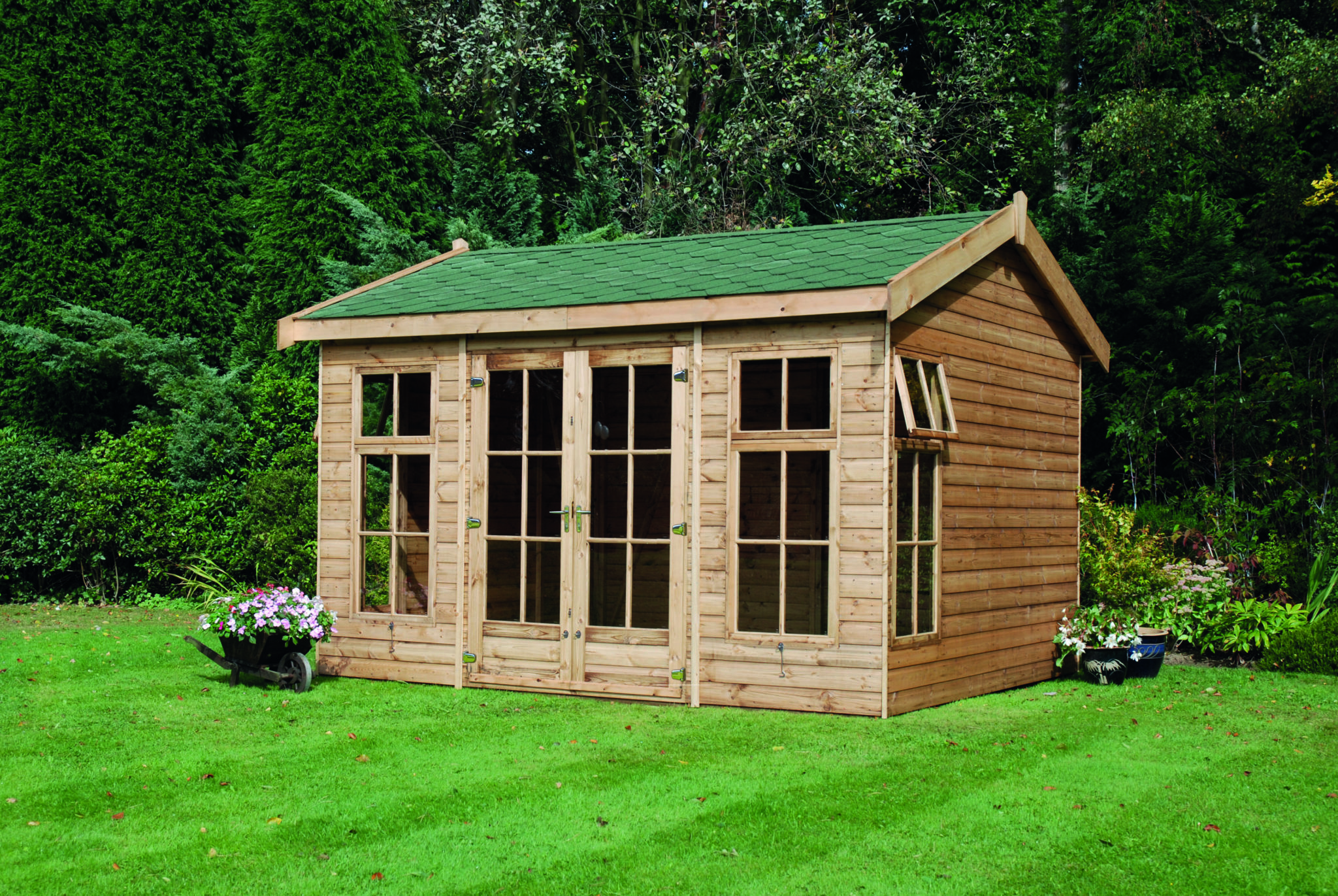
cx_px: 669
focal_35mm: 46
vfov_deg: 29.0
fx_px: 1730
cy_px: 448
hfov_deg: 42.3
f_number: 7.1
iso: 100
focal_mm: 31
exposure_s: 1/200
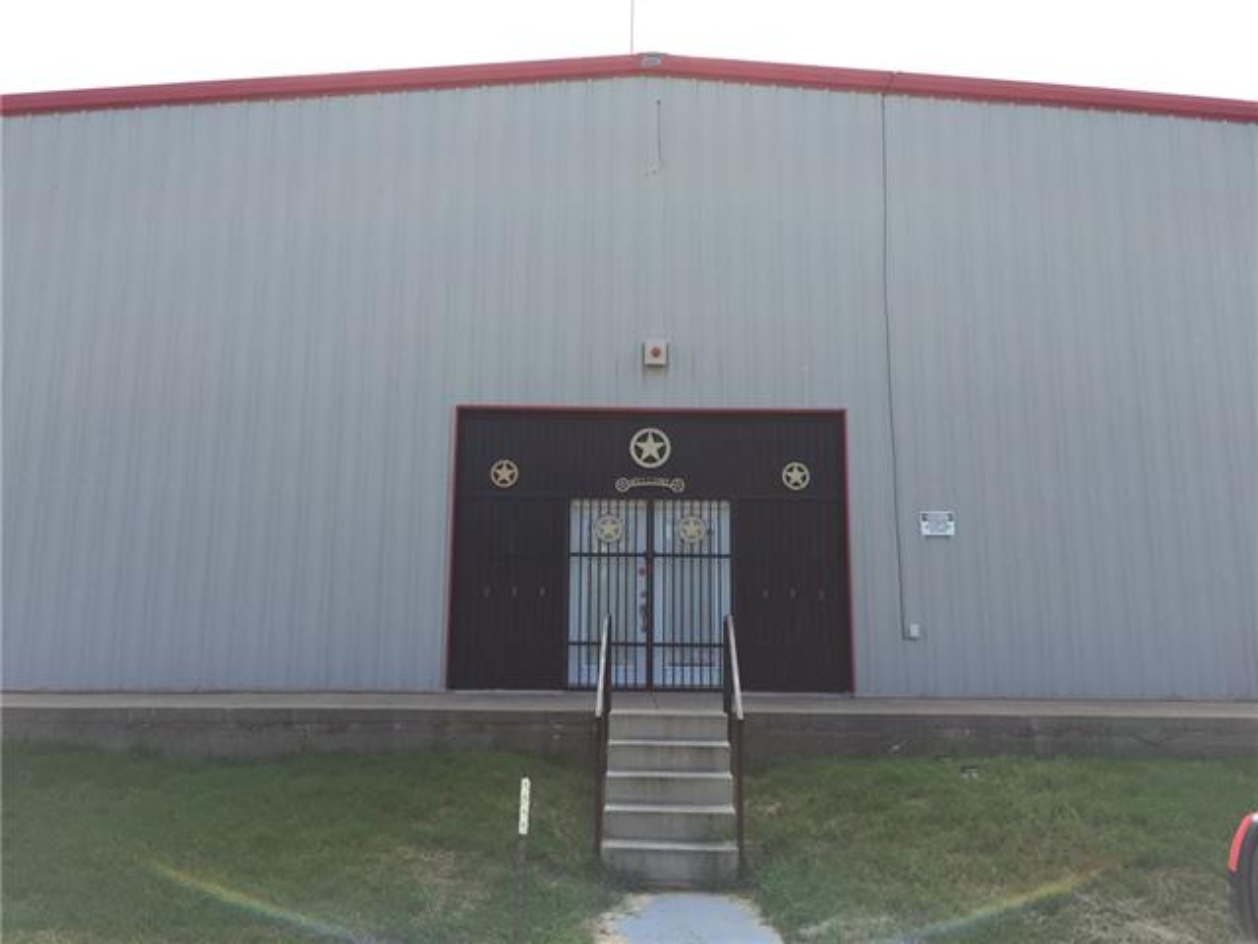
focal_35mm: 29
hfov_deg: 61.7
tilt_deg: +8.3
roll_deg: -1.0
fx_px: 1054
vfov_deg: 48.2
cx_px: 629
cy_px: 472
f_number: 2.2
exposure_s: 1/694
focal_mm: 4.15
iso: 32
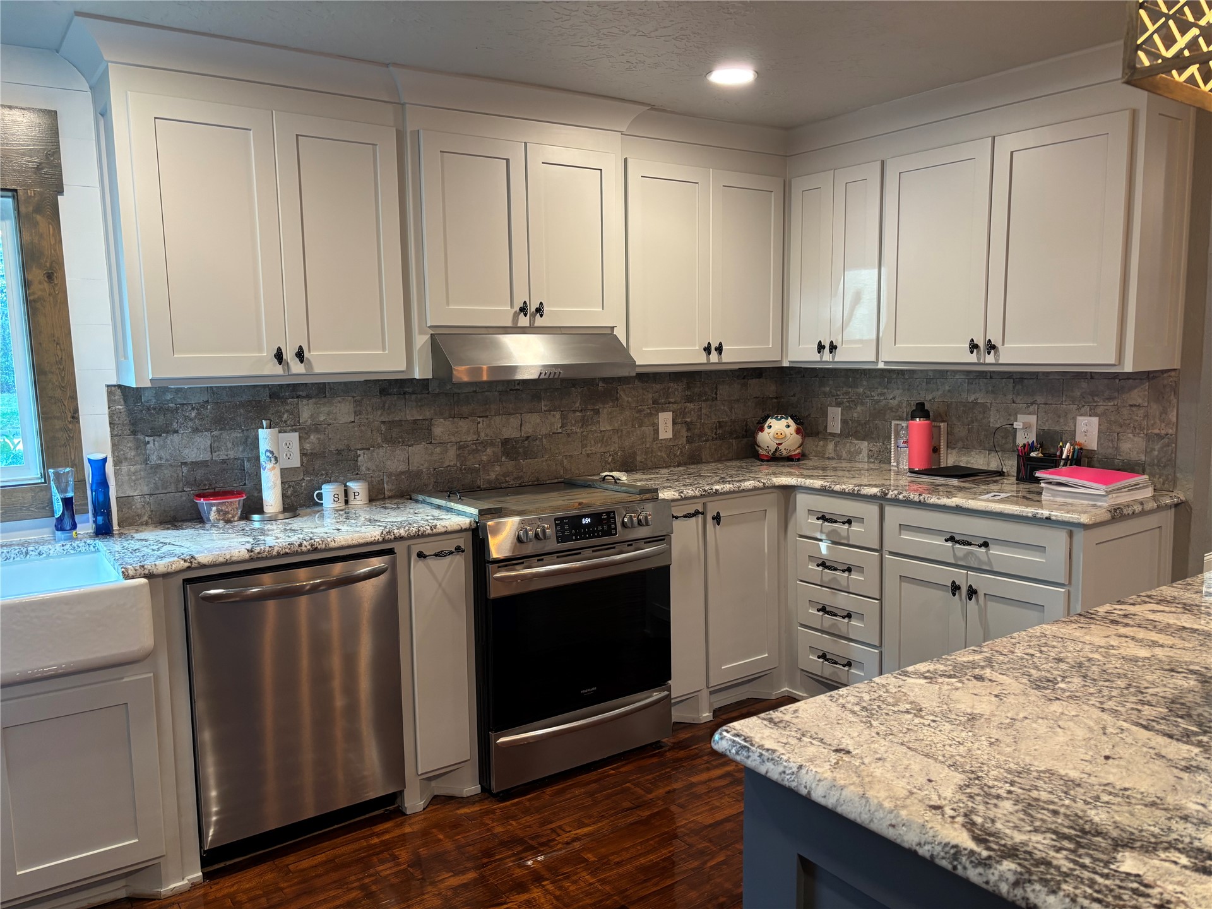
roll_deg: +0.9
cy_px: 454
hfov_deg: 67.3
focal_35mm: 26
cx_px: 606
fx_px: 910
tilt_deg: -6.0
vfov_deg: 53.1
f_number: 1.6
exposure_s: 1/60
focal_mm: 5.96
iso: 160
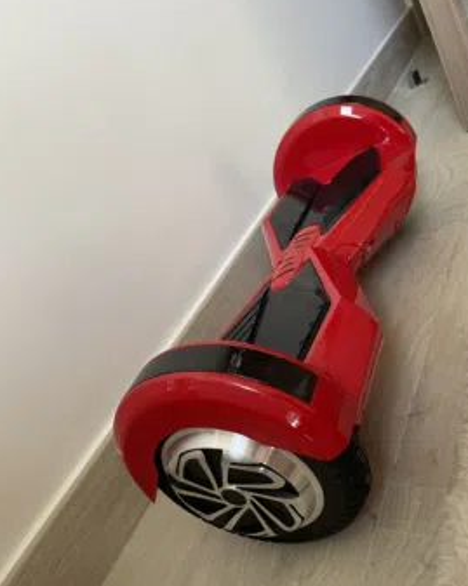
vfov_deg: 60.2
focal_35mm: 29
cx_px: 254
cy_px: 337
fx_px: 503
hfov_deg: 49.9
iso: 250
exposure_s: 1/60
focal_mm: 5.1
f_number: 1.6
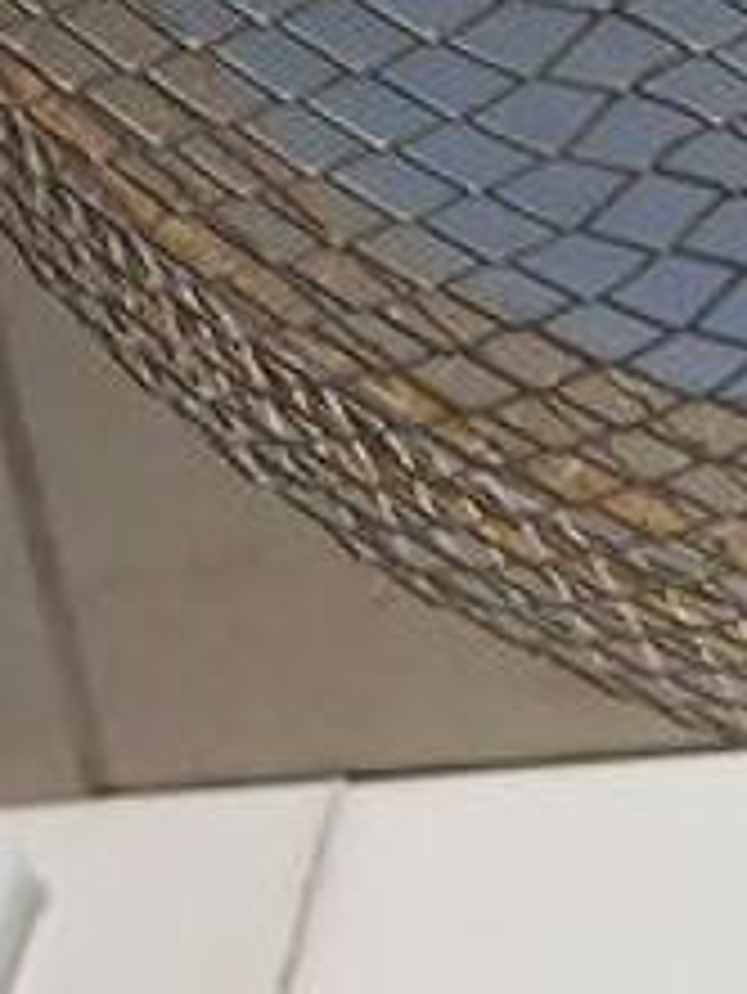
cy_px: 542
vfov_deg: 12.6
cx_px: 1710
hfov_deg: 8.7
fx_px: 4513
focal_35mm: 157
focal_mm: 3.98
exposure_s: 1/50
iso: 160
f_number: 1.8
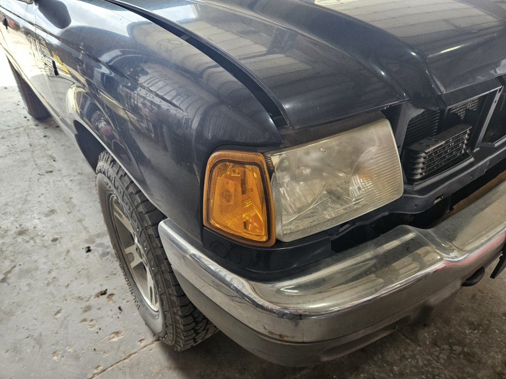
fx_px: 336
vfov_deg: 58.9
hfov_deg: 73.9
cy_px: 190
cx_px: 253
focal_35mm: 23
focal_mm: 5.4
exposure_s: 1/120
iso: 125
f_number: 1.8
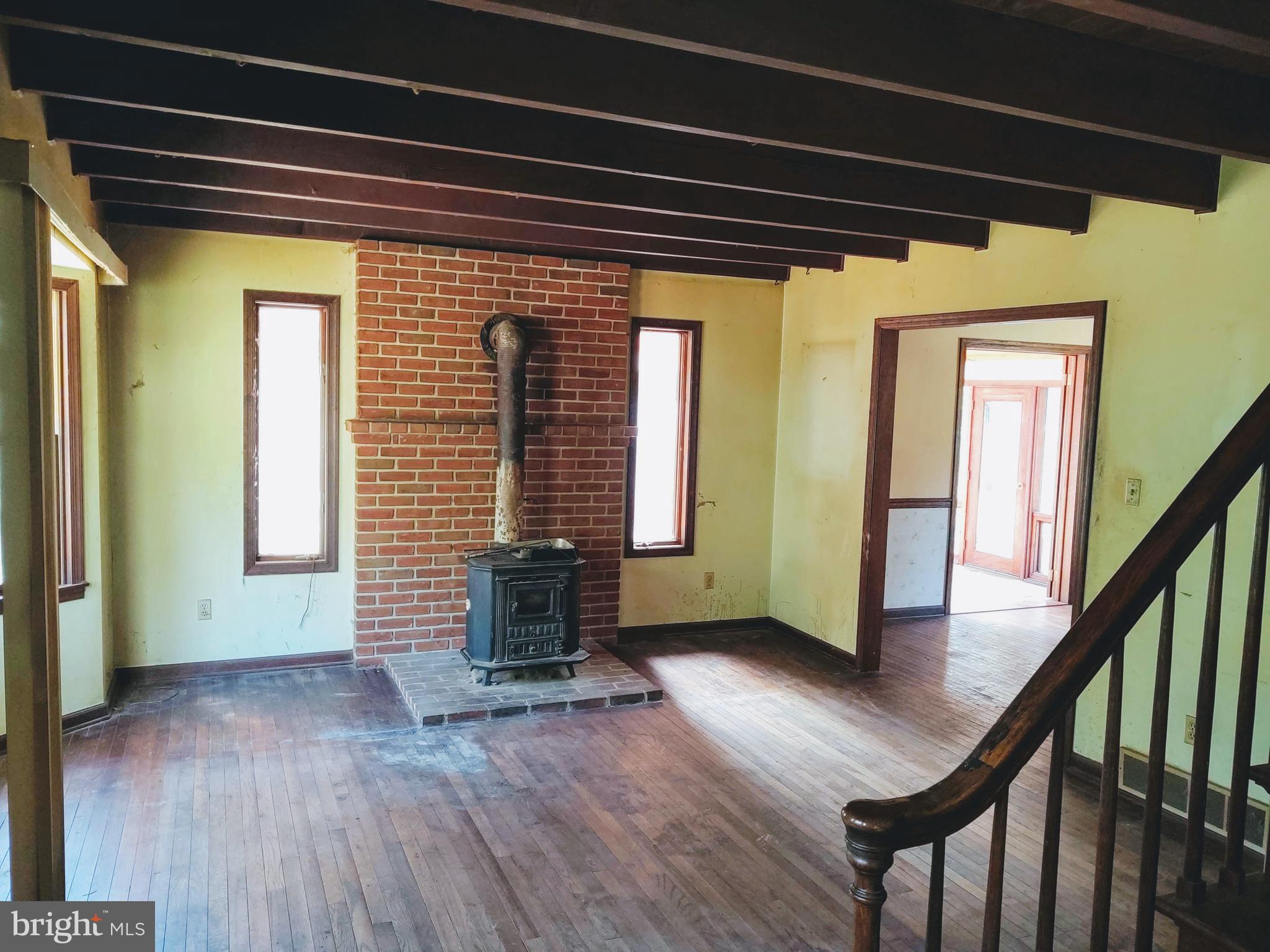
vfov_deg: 51.4
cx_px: 635
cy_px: 476
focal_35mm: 27
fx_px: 991
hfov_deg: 65.3
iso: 238
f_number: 1.7
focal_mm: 4.75
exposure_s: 1/33
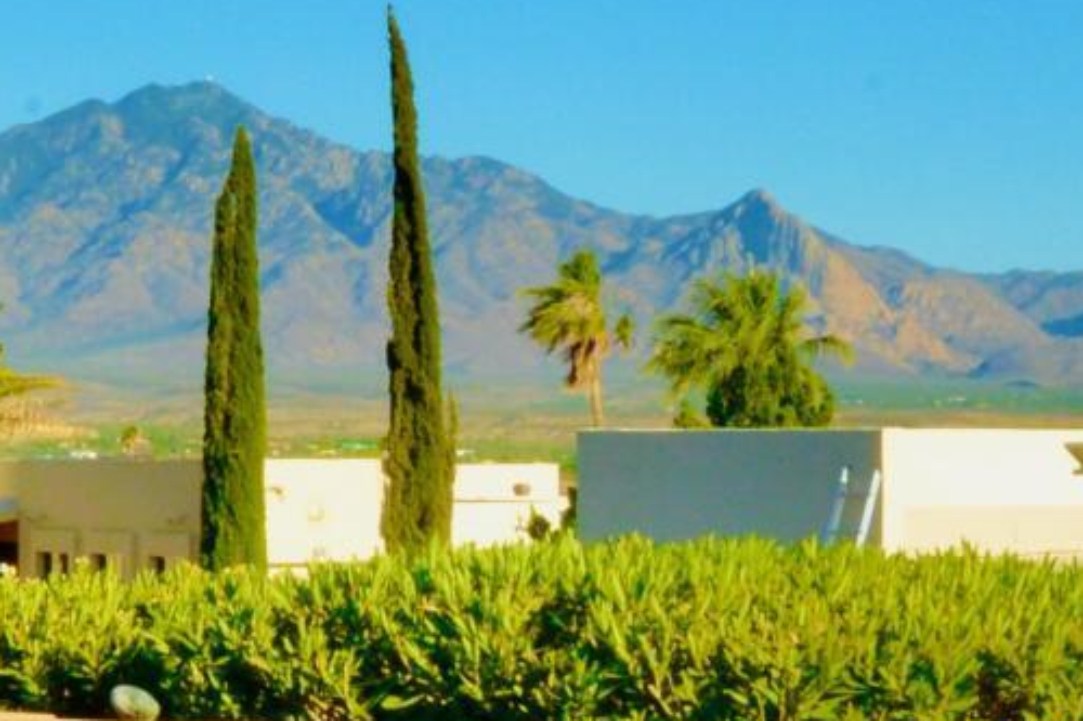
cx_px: 264
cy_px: 556
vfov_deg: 9.5
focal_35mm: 144
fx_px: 4330
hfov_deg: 14.2
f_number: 25
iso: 800
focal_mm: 24
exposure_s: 1/160
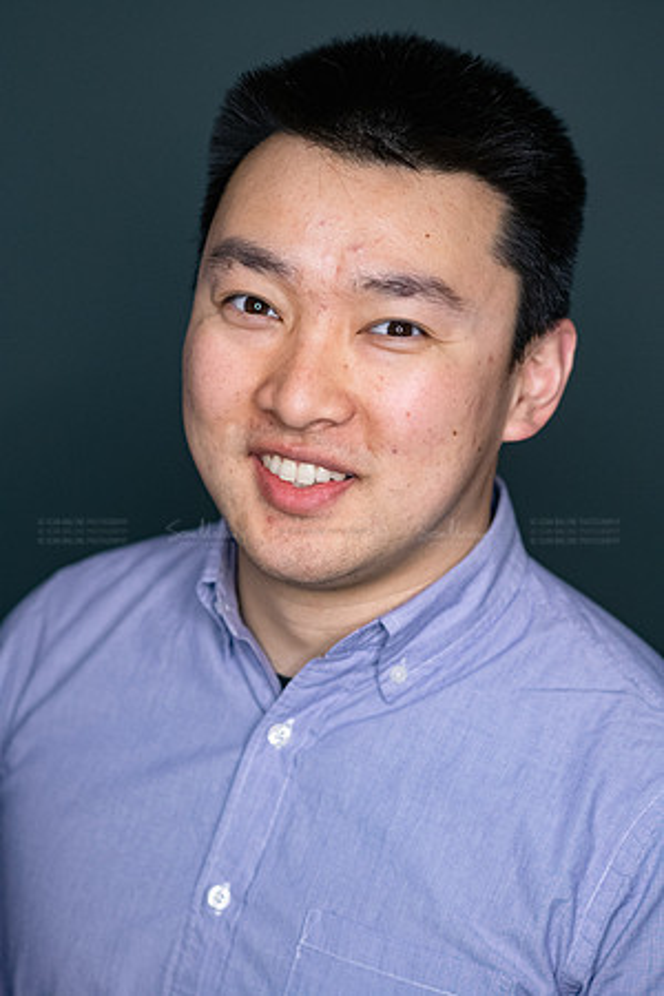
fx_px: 2351
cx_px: 332
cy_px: 498
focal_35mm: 85
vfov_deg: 23.9
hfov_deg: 16.1
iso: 2000
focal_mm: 85
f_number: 3.5
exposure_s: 1/500
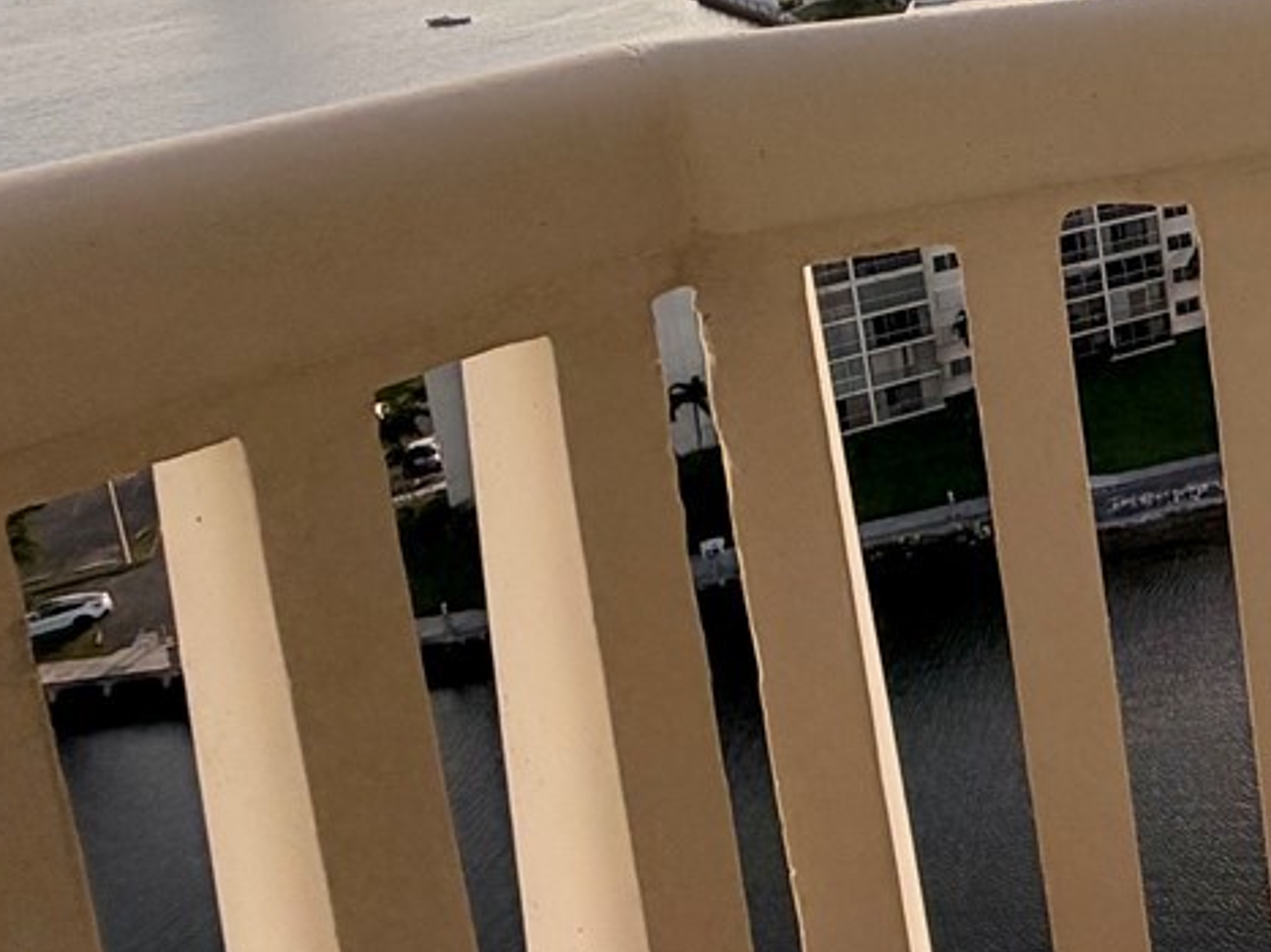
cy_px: -57
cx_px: 1924
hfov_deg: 27.2
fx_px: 1762
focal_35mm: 48
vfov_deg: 28.0
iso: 32
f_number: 2.2
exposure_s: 1/2237
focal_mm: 2.22
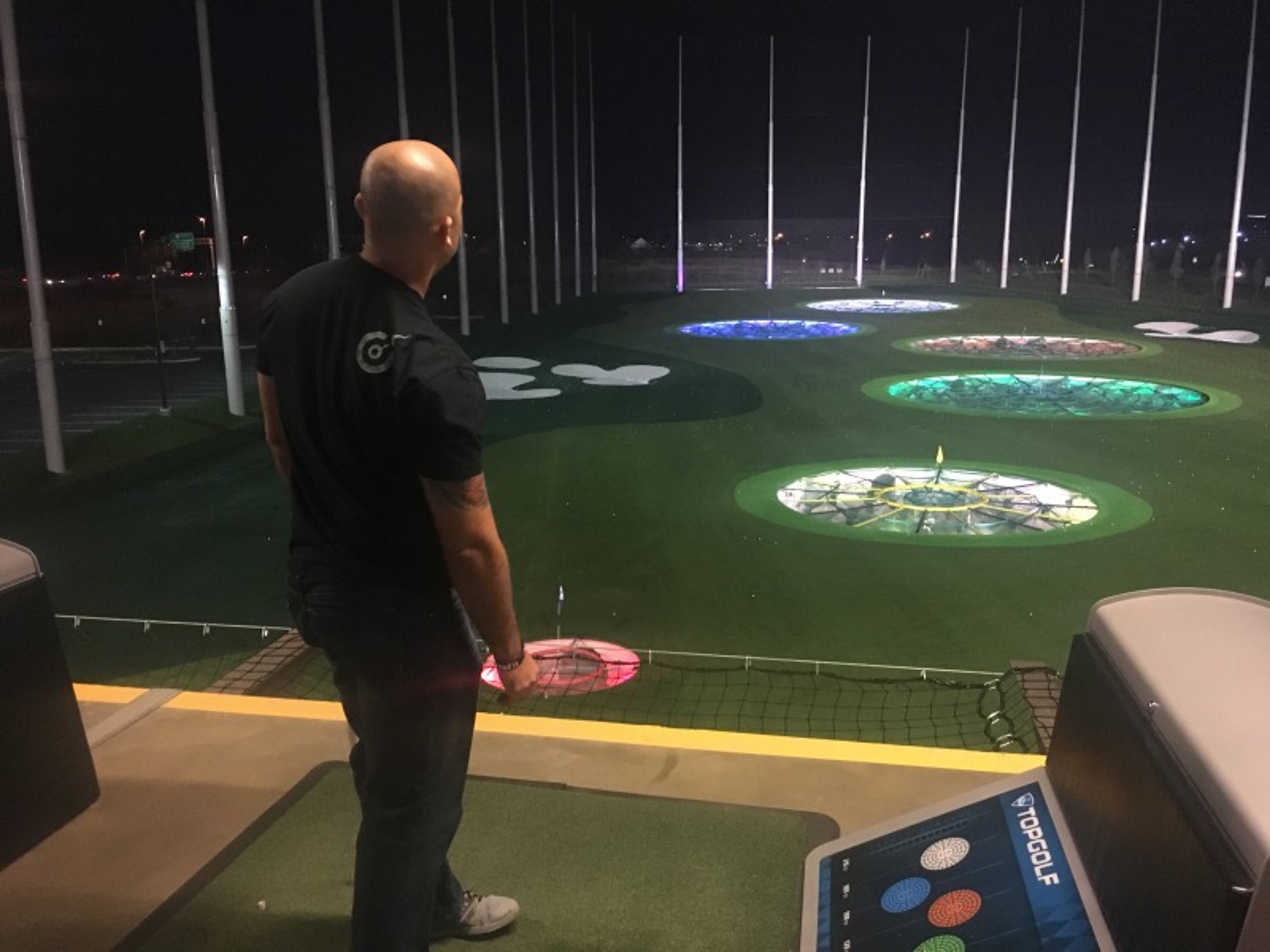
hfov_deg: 61.7
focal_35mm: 29
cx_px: 635
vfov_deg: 48.2
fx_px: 1064
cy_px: 476
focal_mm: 4.15
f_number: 2.2
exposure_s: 1/15
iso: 320
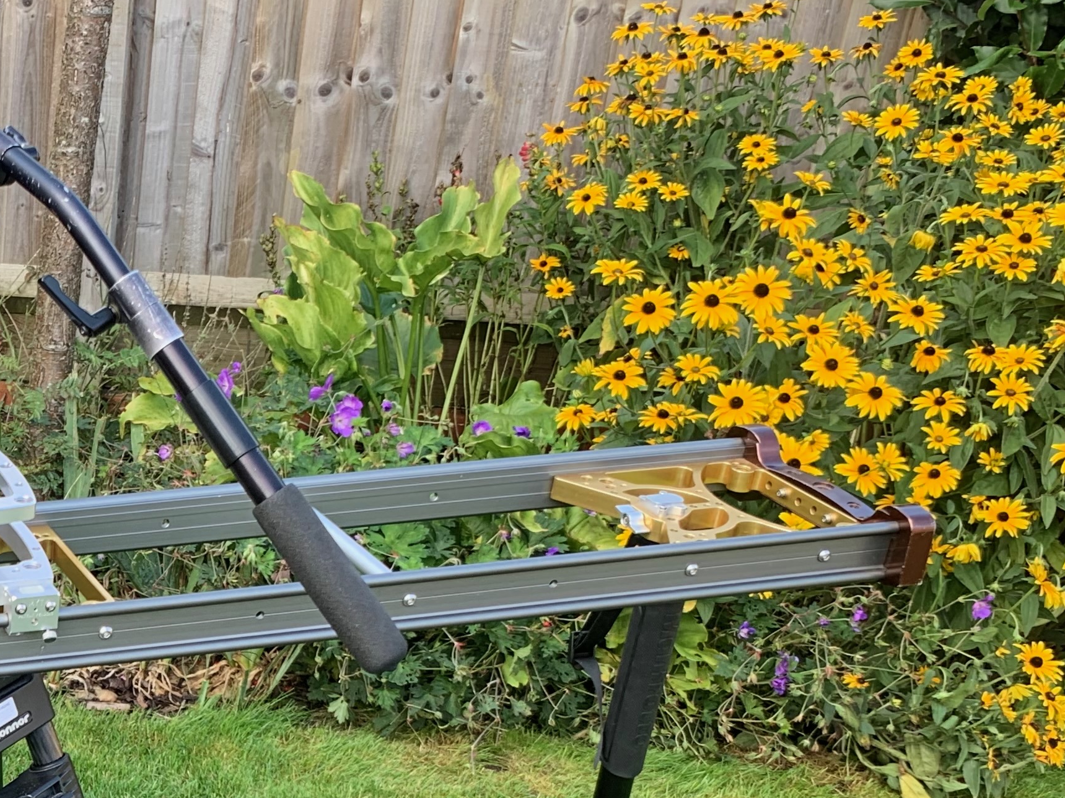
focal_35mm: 61
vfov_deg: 23.1
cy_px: 795
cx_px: -146
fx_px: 1877
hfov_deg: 28.4
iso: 25
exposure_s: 1/122
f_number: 1.8
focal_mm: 4.25
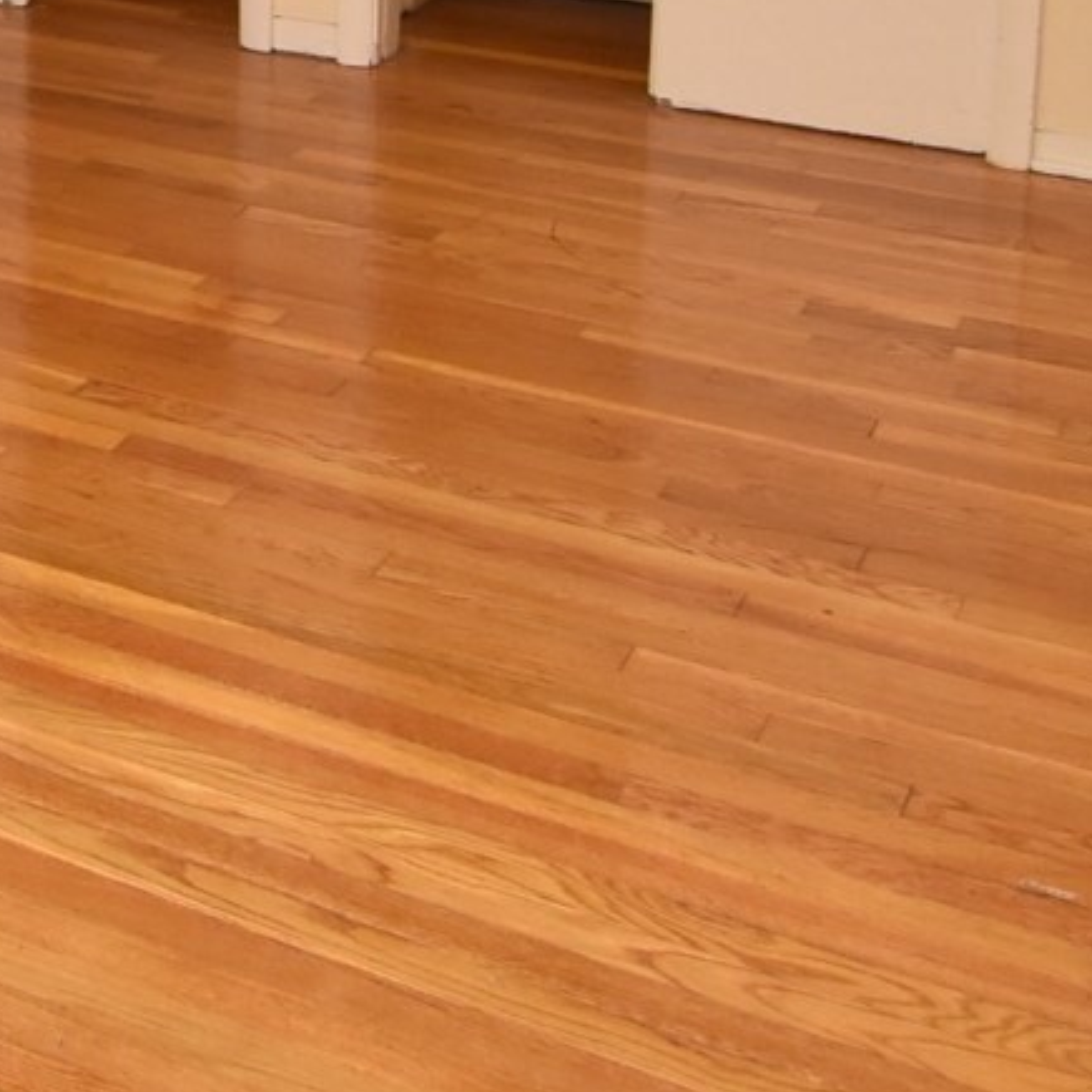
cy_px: -265
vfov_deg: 23.5
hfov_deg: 24.2
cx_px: -138
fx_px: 2356
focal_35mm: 66
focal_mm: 11
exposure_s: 1/80
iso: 640
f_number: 8
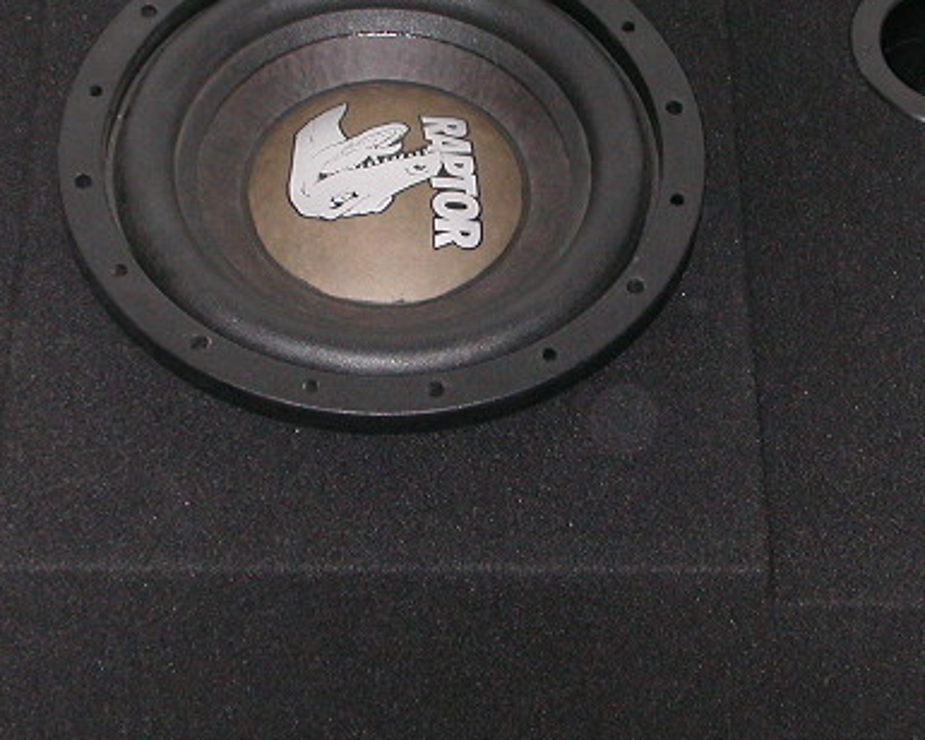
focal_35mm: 94
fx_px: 2573
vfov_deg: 16.4
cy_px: 372
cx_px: 569
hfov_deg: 20.3
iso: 200
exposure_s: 1/59.9
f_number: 3.4
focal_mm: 8.9
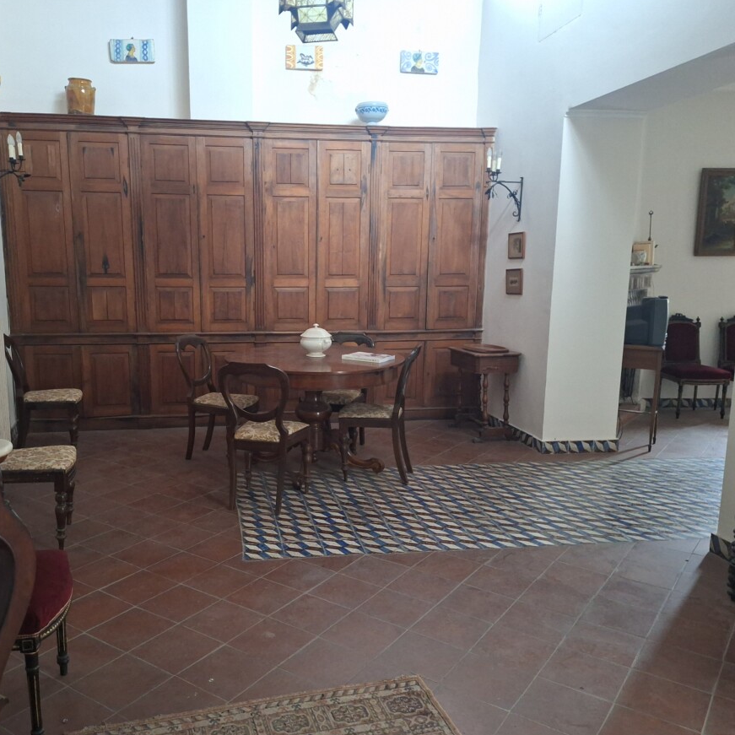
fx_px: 673
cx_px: 296
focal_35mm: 28
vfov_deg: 57.3
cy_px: 371
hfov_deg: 56.9
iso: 250
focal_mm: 5.54
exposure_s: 1/24
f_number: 1.8
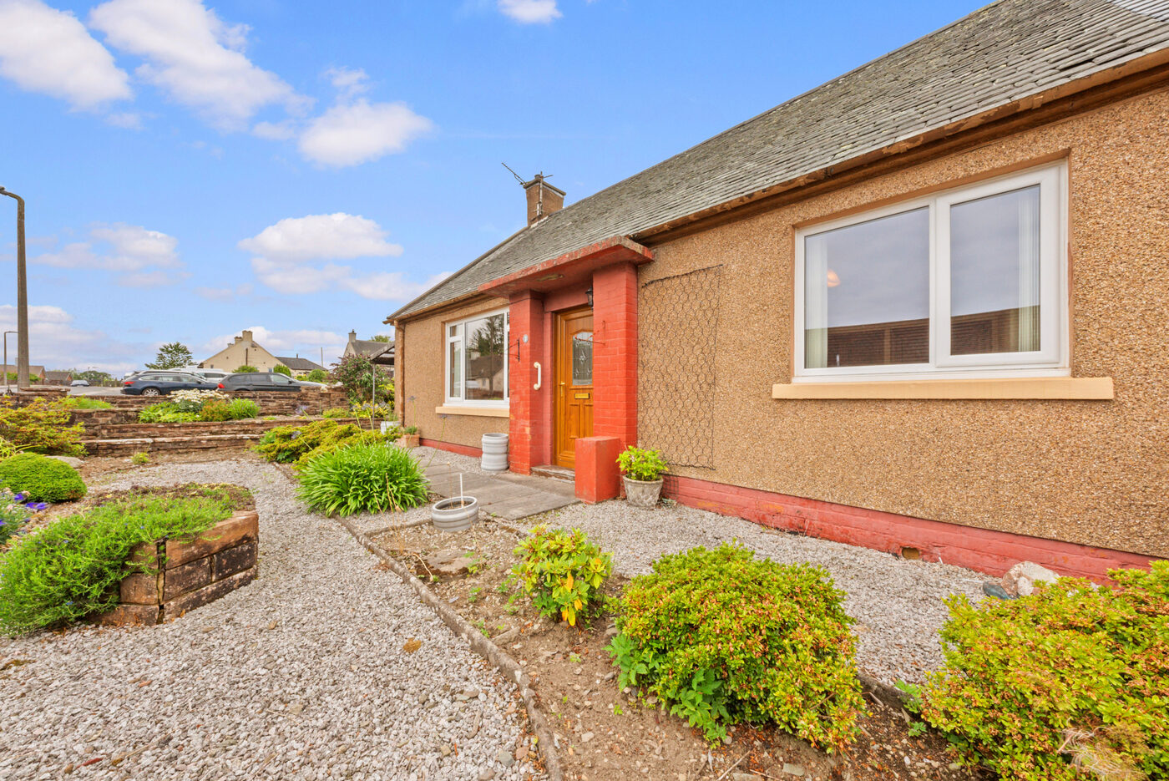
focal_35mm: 12
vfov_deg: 90.1
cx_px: 584
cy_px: 390
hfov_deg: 112.6
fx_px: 390
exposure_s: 1/20
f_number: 22
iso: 800
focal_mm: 12
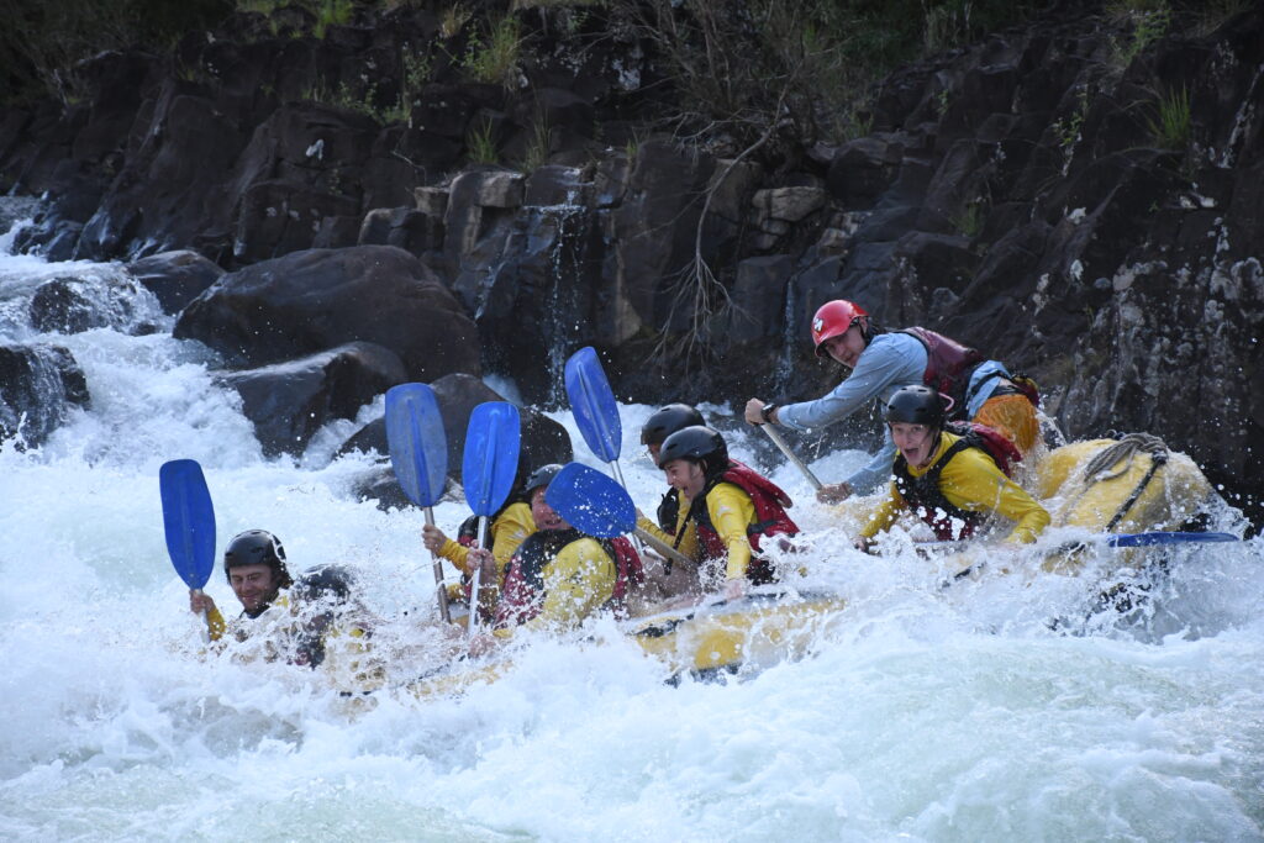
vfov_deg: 9.2
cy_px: 422
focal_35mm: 150
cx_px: 632
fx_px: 5267
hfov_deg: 13.7
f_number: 5.6
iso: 2000
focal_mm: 100
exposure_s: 1/1250
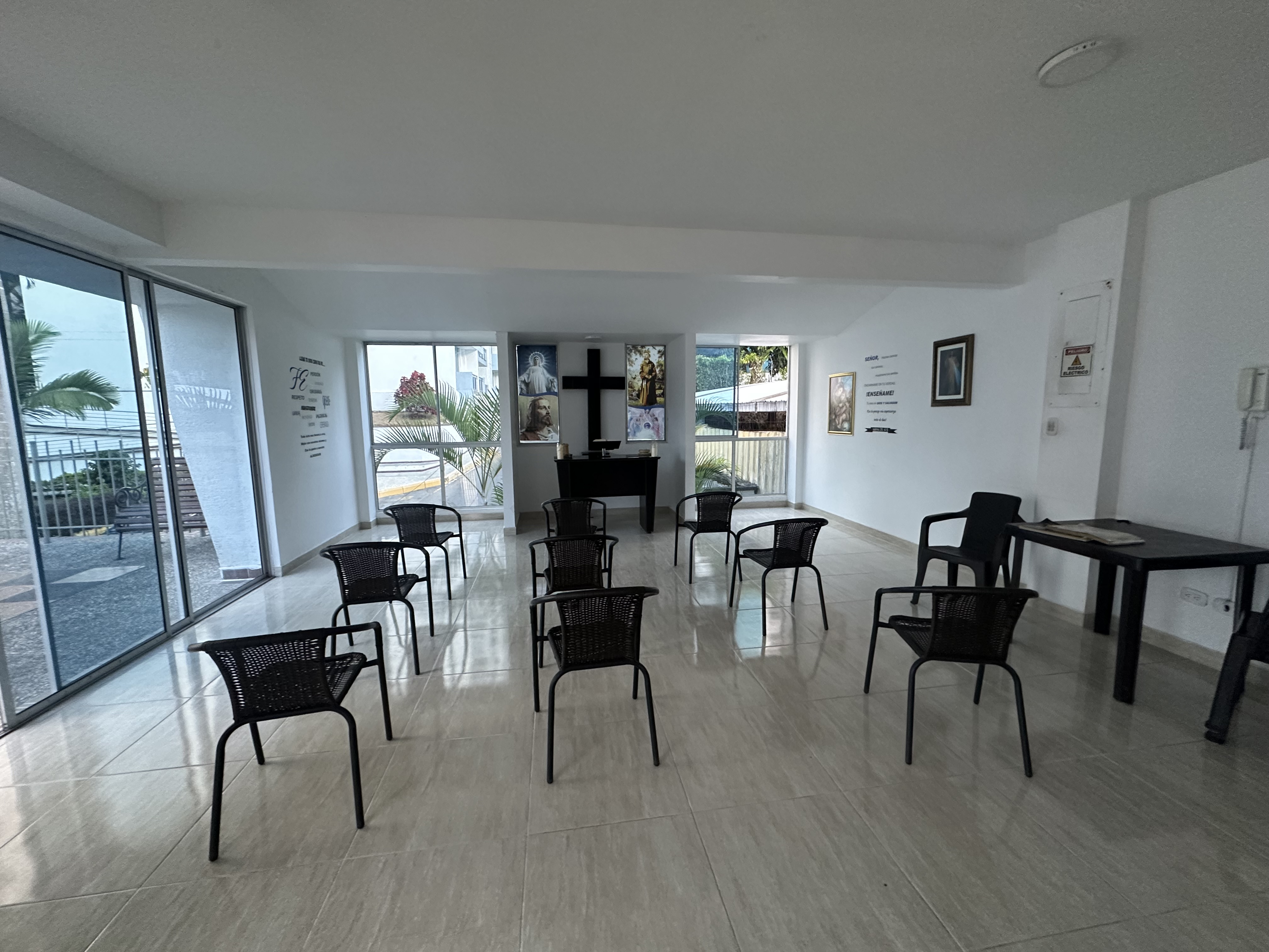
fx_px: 513
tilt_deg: -7.6
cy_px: 476
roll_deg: +0.3
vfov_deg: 85.7
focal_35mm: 14
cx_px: 634
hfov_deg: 102.1
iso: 400
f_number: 2.2
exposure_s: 1/60
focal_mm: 2.22
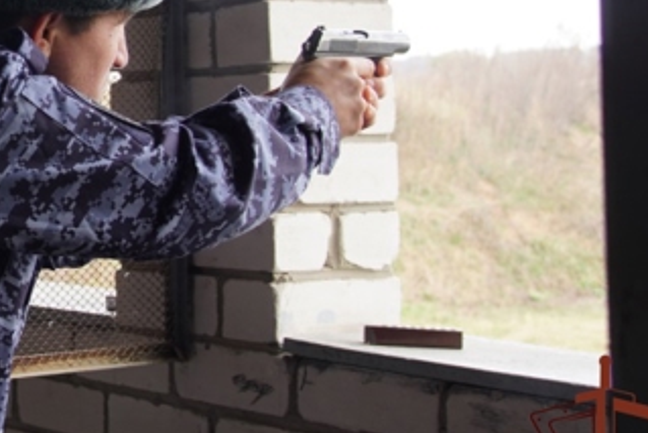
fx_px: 1714
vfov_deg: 14.3
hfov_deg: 20.4
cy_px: 79
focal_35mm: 95
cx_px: -68
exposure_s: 1/60
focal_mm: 27
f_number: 4.5
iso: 125
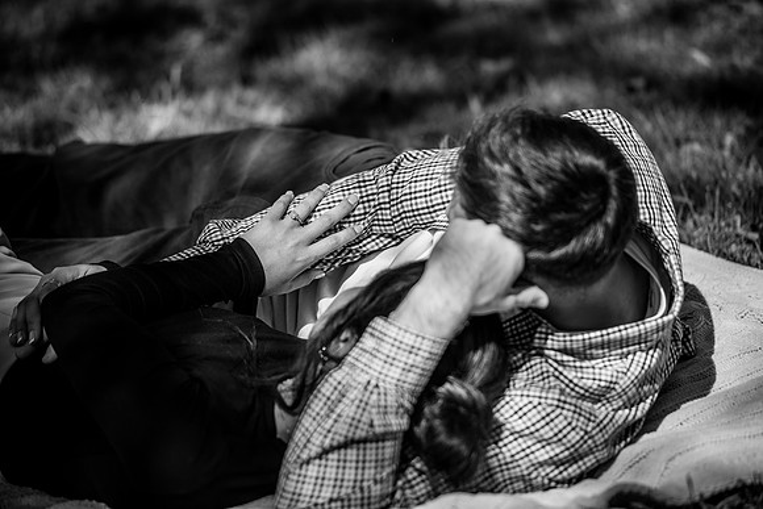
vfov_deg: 6.9
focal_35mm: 200
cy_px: 254
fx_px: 4240
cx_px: 382
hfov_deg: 10.3
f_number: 2.8
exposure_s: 1/4000
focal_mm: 200
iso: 180
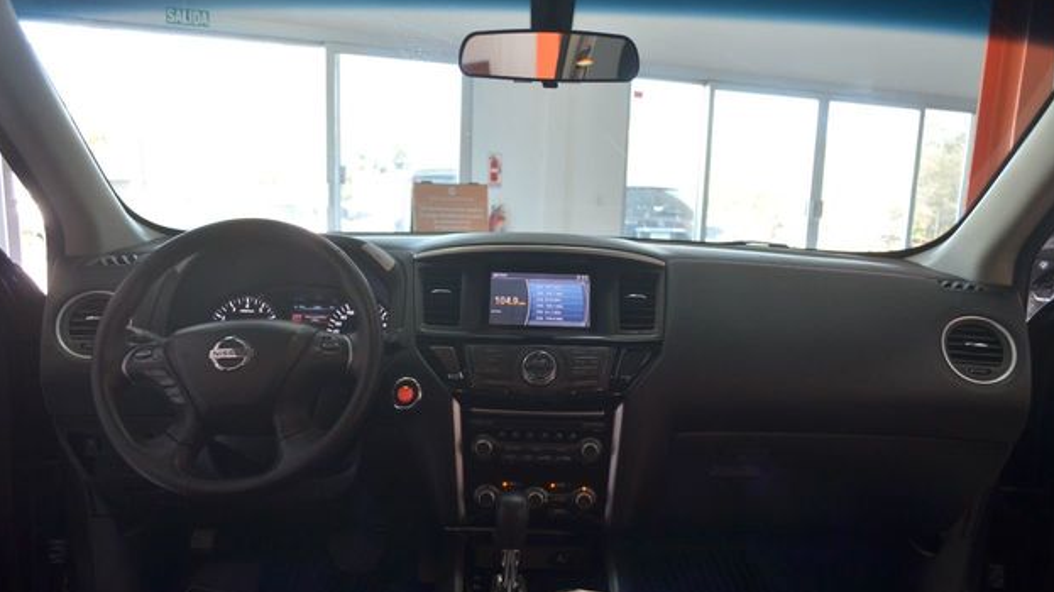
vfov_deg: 40.0
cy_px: 340
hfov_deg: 66.1
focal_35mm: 29
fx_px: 810
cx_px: 530
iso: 500
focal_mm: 18
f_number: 4
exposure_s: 1/60
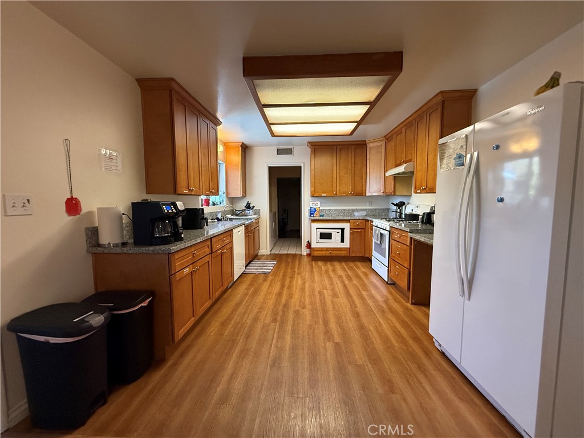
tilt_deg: -4.5
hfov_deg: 102.1
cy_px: 219
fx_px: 236
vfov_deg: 85.7
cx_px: 292
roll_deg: +0.1
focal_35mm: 14
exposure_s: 1/120
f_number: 2.2
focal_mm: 2.22
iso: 500
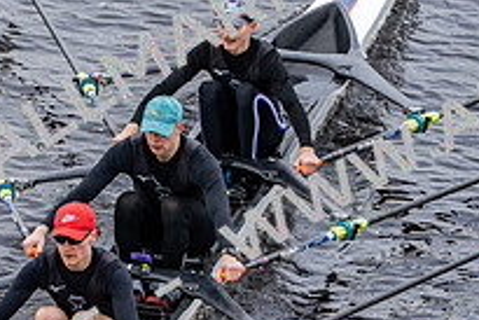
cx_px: 49
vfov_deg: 2.5
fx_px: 7296
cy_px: 300
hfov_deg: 3.8
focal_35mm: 548
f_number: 2.8
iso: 400
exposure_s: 1/2000
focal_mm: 194
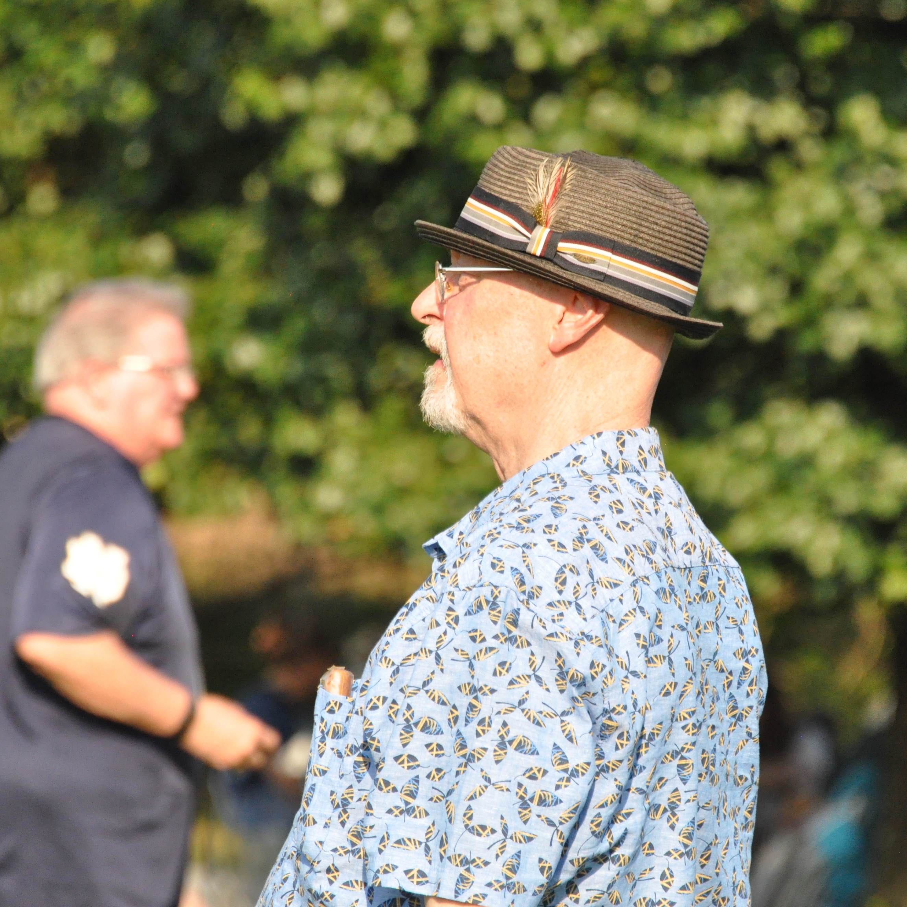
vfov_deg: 3.4
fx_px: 15326
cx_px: 549
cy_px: 472
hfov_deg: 3.4
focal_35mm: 517
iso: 1600
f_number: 8
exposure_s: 1/1000
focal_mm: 250
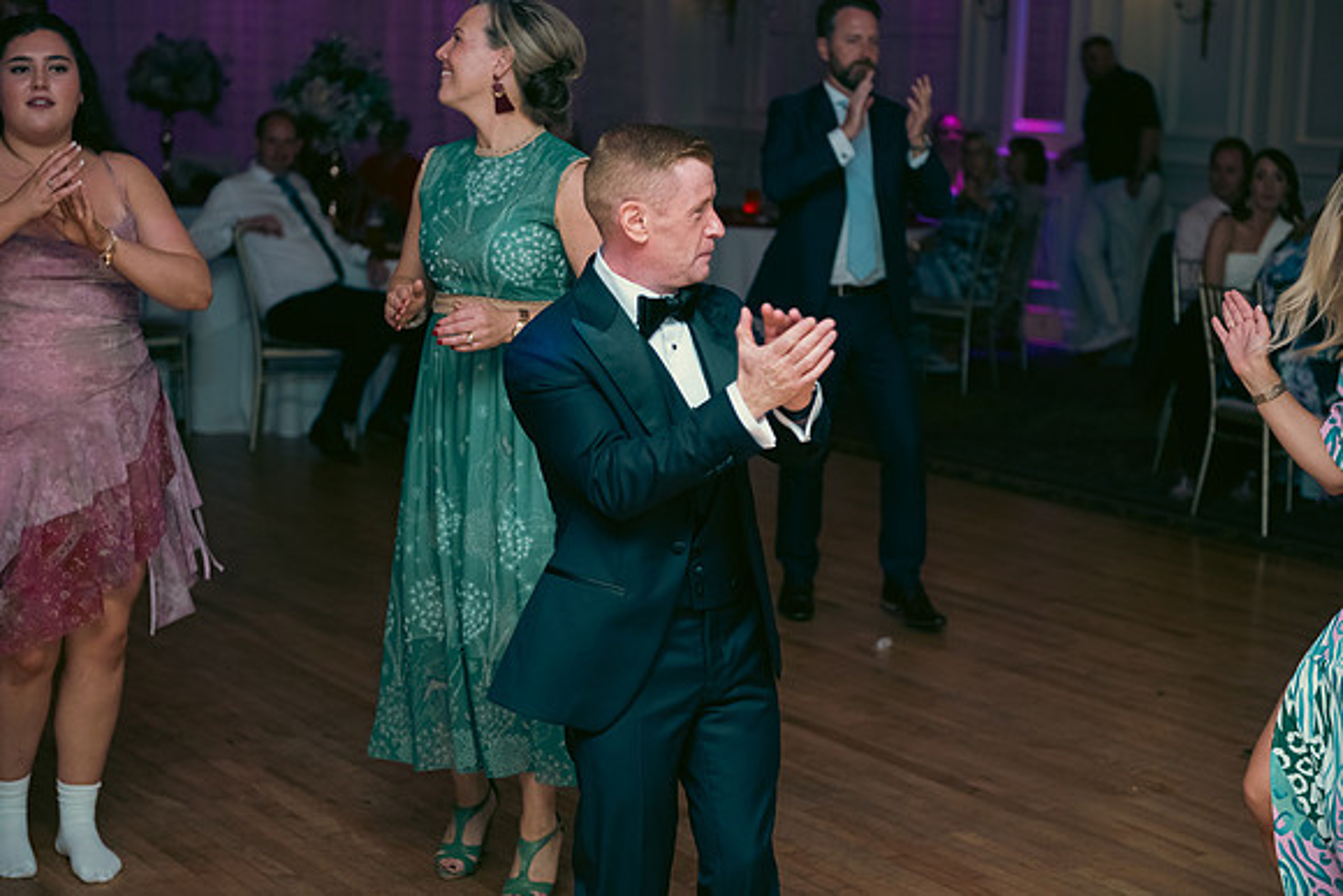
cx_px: 672
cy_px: 448
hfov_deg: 28.8
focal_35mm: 70
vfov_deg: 19.5
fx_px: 2612
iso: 800
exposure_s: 1/160
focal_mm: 70
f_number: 3.5
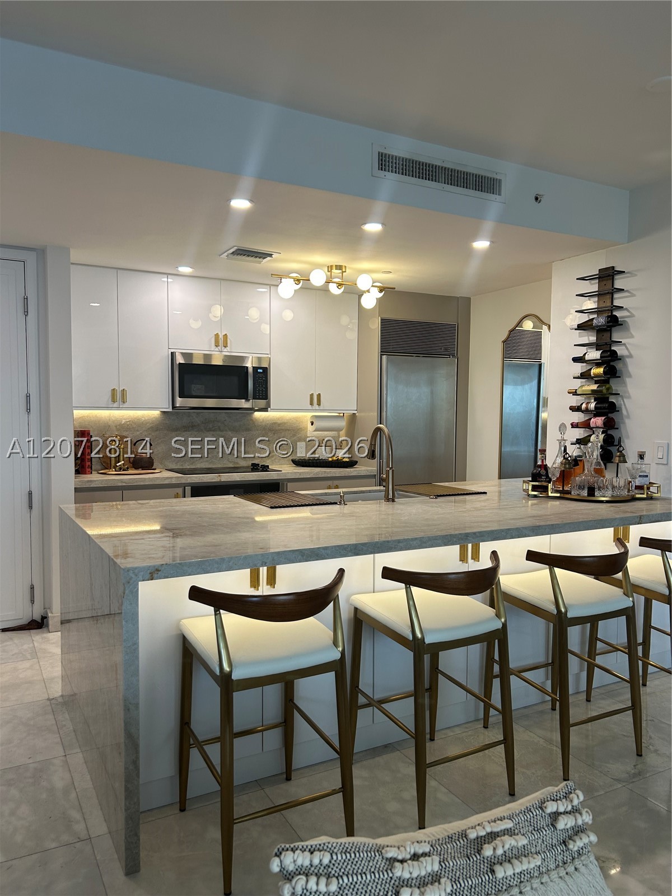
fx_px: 673
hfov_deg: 53.1
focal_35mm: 26
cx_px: 336
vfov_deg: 67.3
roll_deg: +0.8
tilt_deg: -4.1
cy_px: 448
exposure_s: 1/120
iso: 64
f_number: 1.5
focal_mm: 5.7
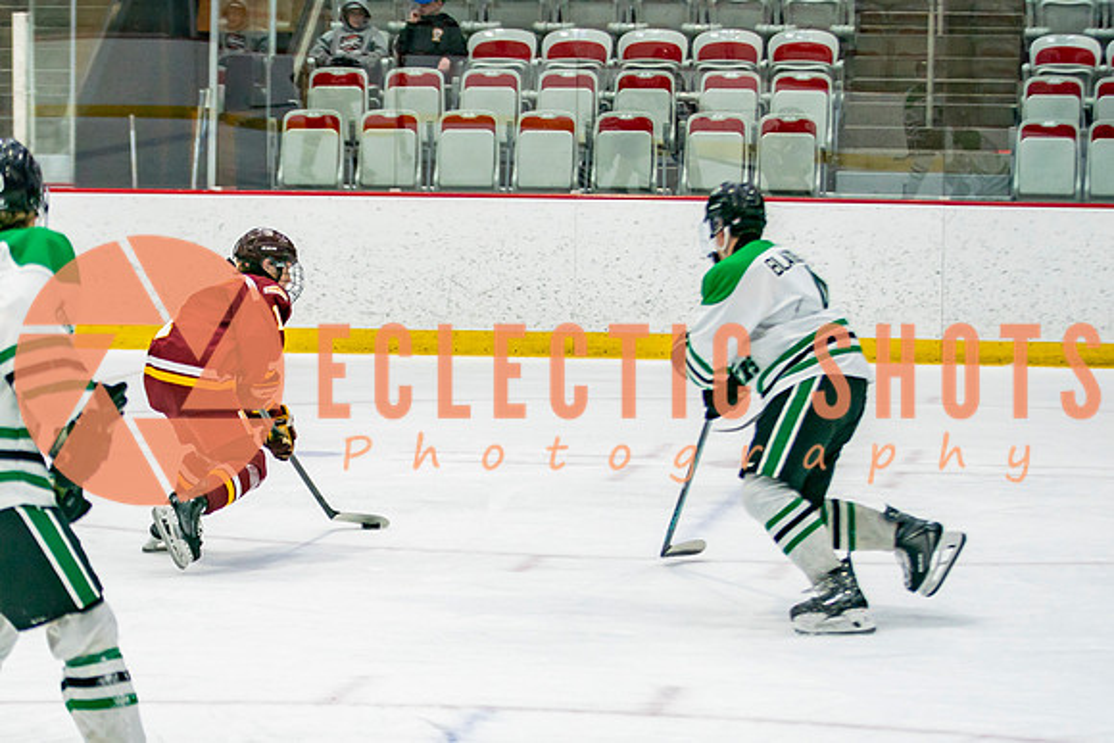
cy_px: 494
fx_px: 4608
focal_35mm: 149
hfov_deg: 13.8
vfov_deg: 9.2
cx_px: 355
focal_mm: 80
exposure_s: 1/640
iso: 500
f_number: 2.8
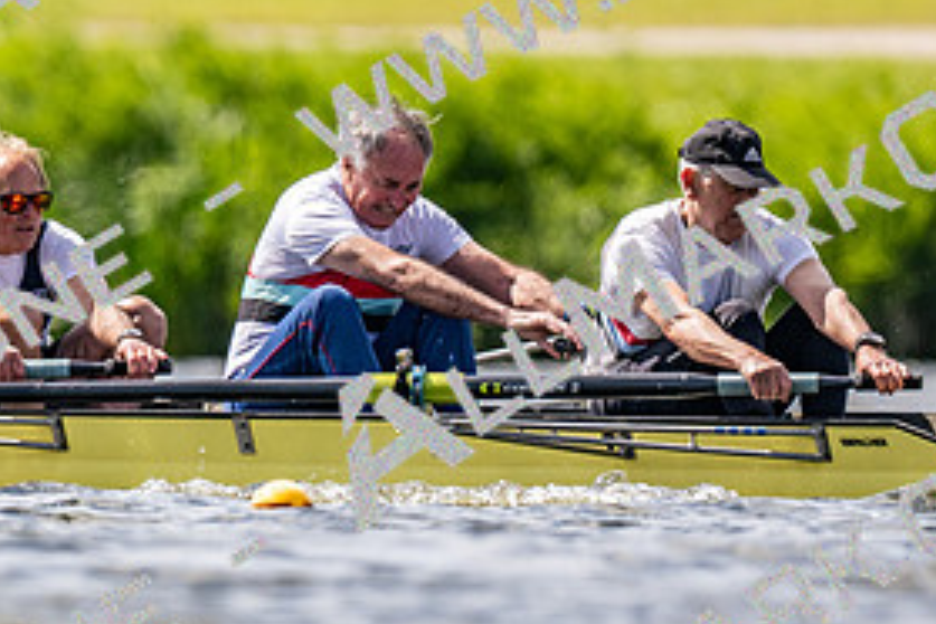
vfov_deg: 0.7
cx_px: 50
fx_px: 48590
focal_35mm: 1869
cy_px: 215
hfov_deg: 1.1
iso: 250
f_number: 4
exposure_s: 1/2500
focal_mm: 600
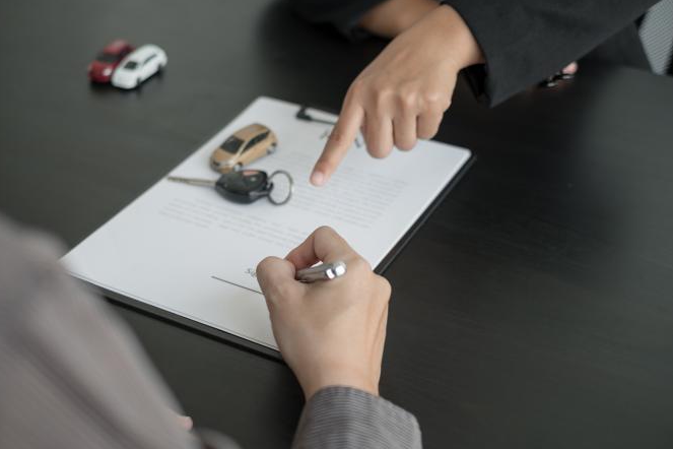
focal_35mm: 54
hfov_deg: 36.9
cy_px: 223
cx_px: 332
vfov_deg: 25.1
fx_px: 1009
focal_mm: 35
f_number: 2.2
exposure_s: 1/180
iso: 200
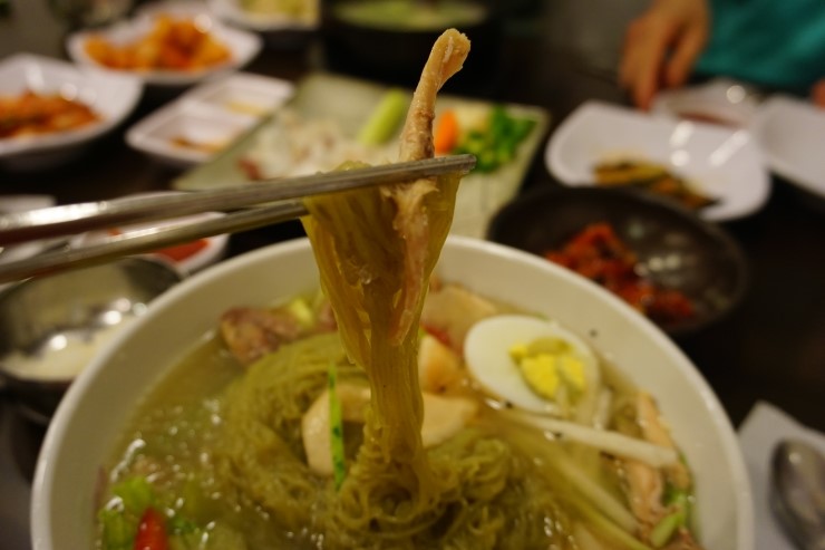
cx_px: 412
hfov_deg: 61.9
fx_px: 687
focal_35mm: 30
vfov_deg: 43.6
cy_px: 275
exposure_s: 1/60
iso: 800
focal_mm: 20
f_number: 4
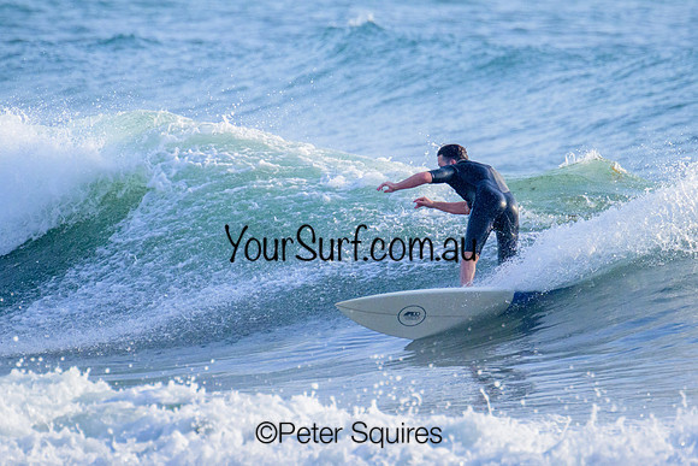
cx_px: 350
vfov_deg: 1.3
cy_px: 168
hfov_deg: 2.0
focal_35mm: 1035
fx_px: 20081
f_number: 13
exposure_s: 1/2000
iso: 2500
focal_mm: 800
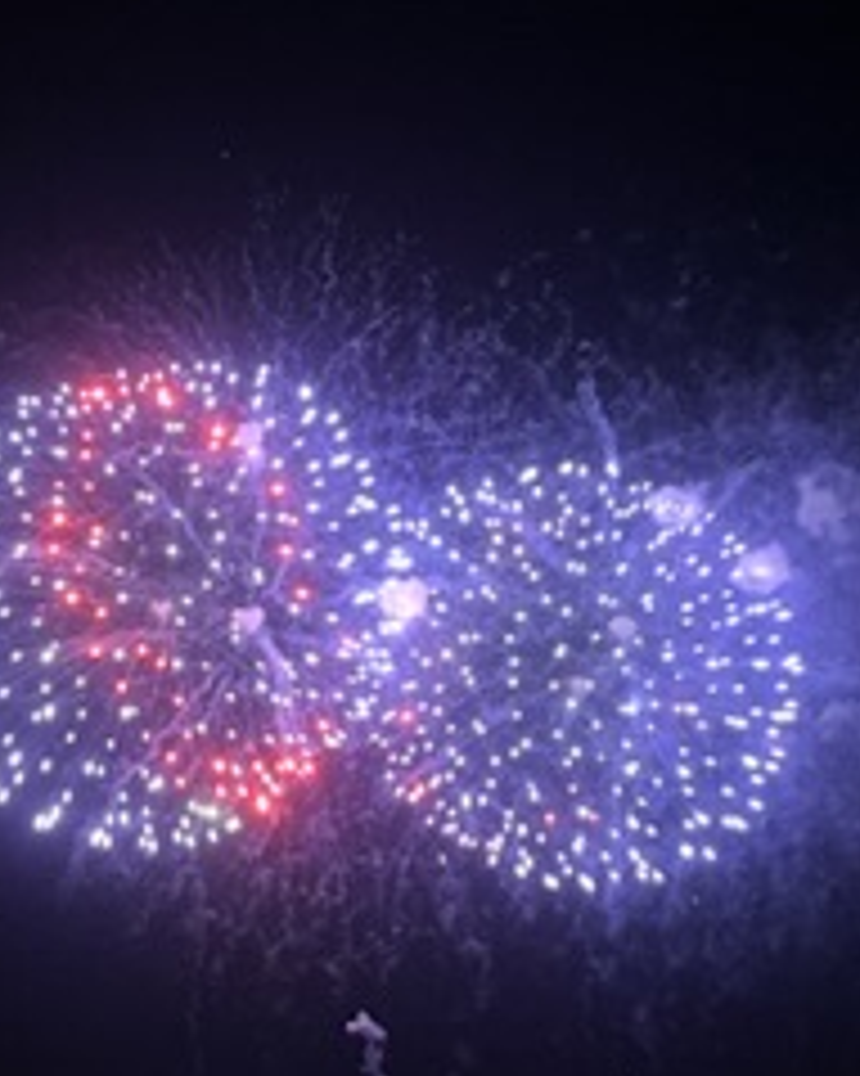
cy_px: 590
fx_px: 1624
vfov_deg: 36.6
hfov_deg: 29.6
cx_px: 338
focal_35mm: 51
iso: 1000
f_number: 1.6
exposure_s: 1/15
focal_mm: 5.1
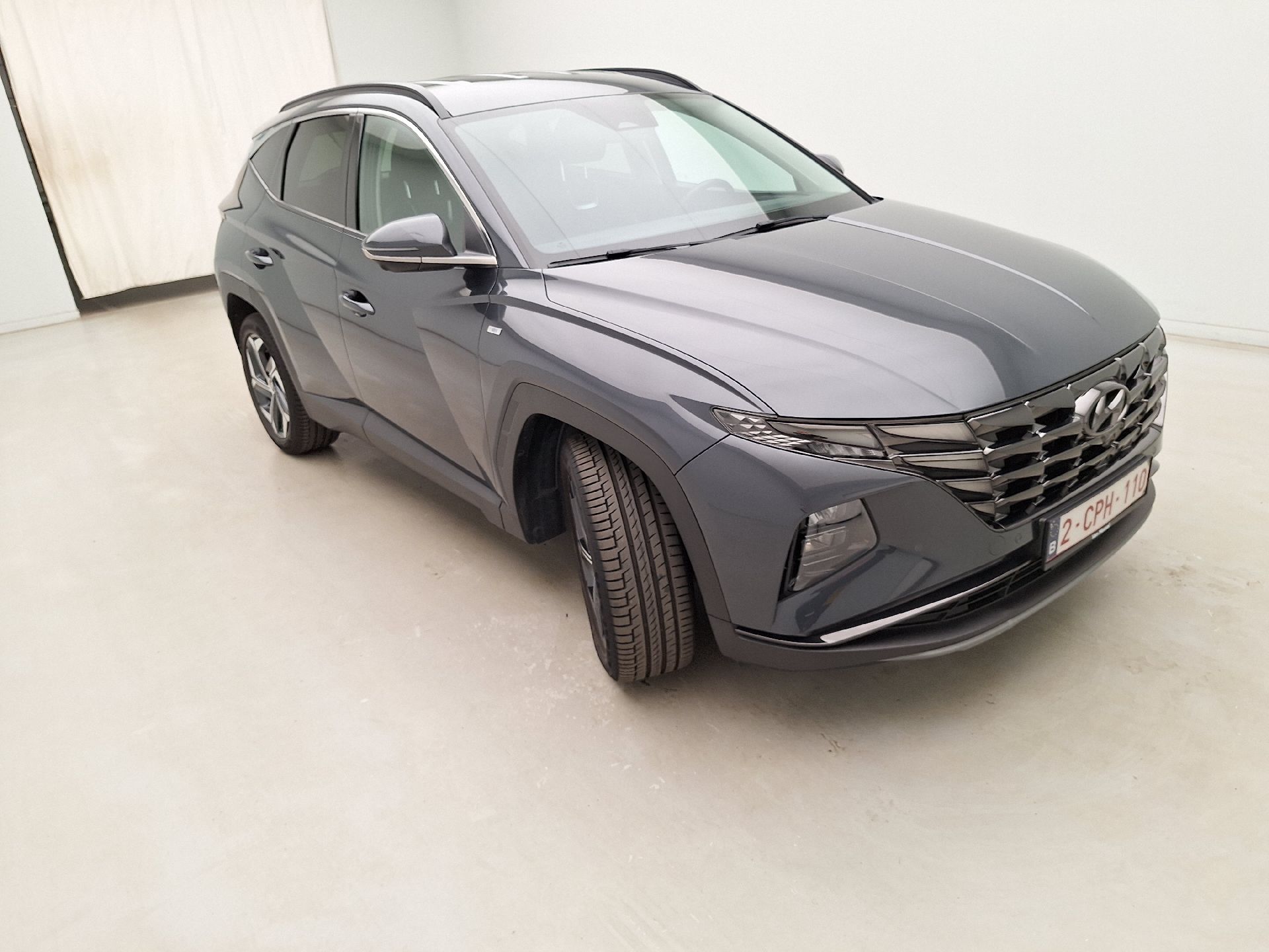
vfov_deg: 58.9
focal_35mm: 23
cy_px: 476
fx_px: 843
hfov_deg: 73.9
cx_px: 634
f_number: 1.8
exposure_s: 1/100
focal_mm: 5.54
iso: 64
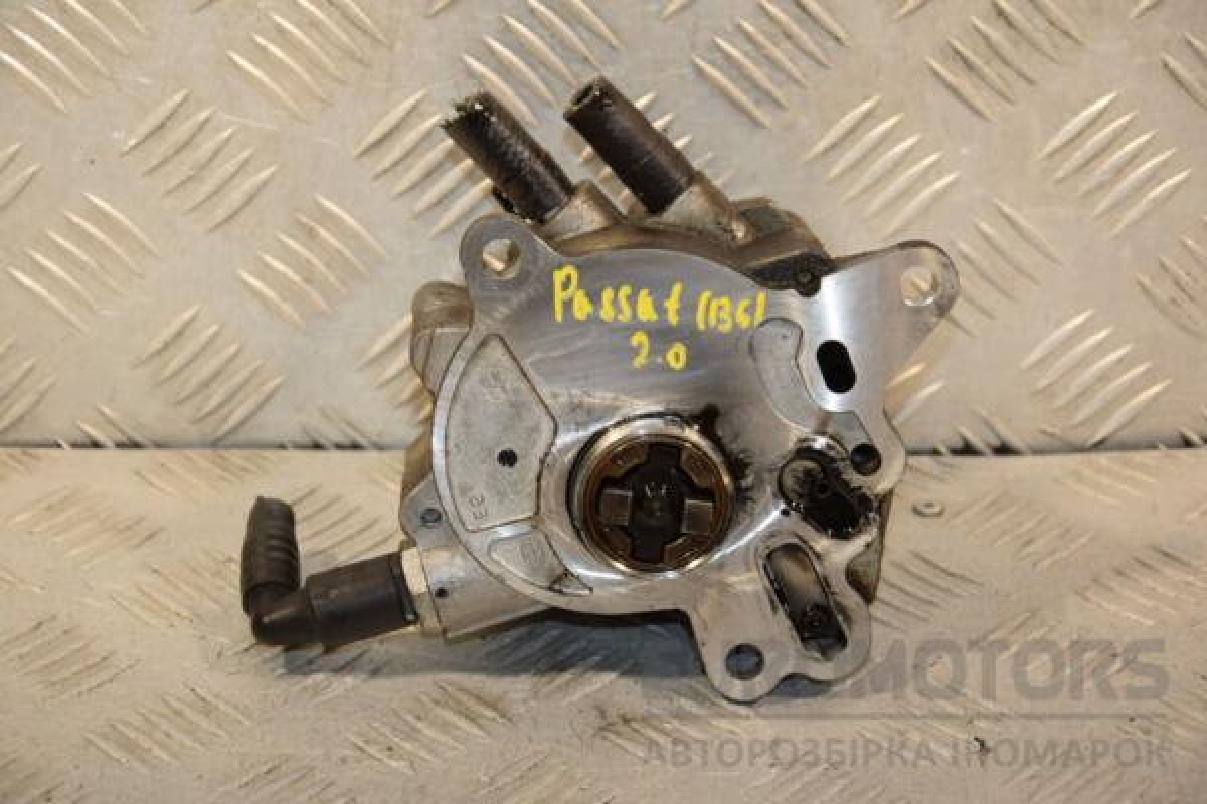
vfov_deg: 13.0
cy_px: 402
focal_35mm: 105
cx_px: 604
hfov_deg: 19.5
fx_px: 3520
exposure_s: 1/200
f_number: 5.6
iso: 800
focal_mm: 70
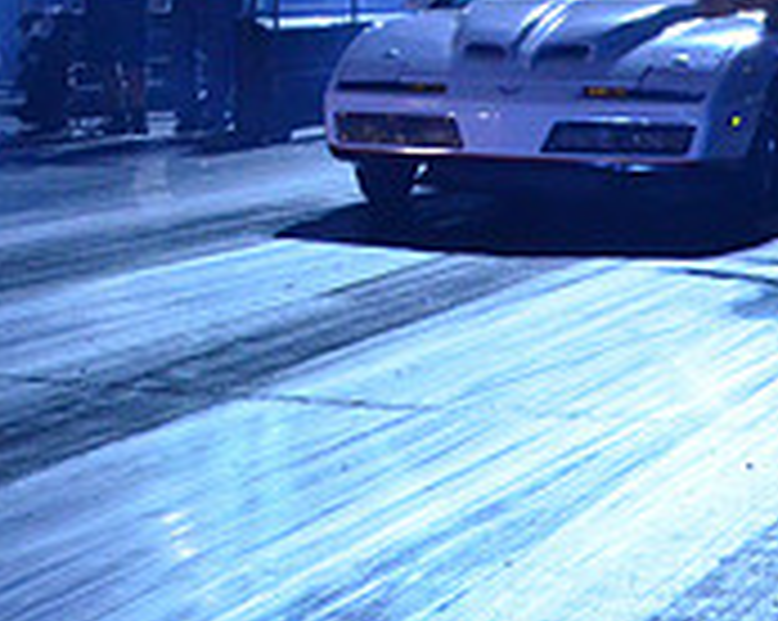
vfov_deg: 11.4
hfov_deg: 14.2
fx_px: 3036
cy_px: -171
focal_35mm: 132
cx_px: -108
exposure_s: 1/30
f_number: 10
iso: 4000
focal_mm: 28
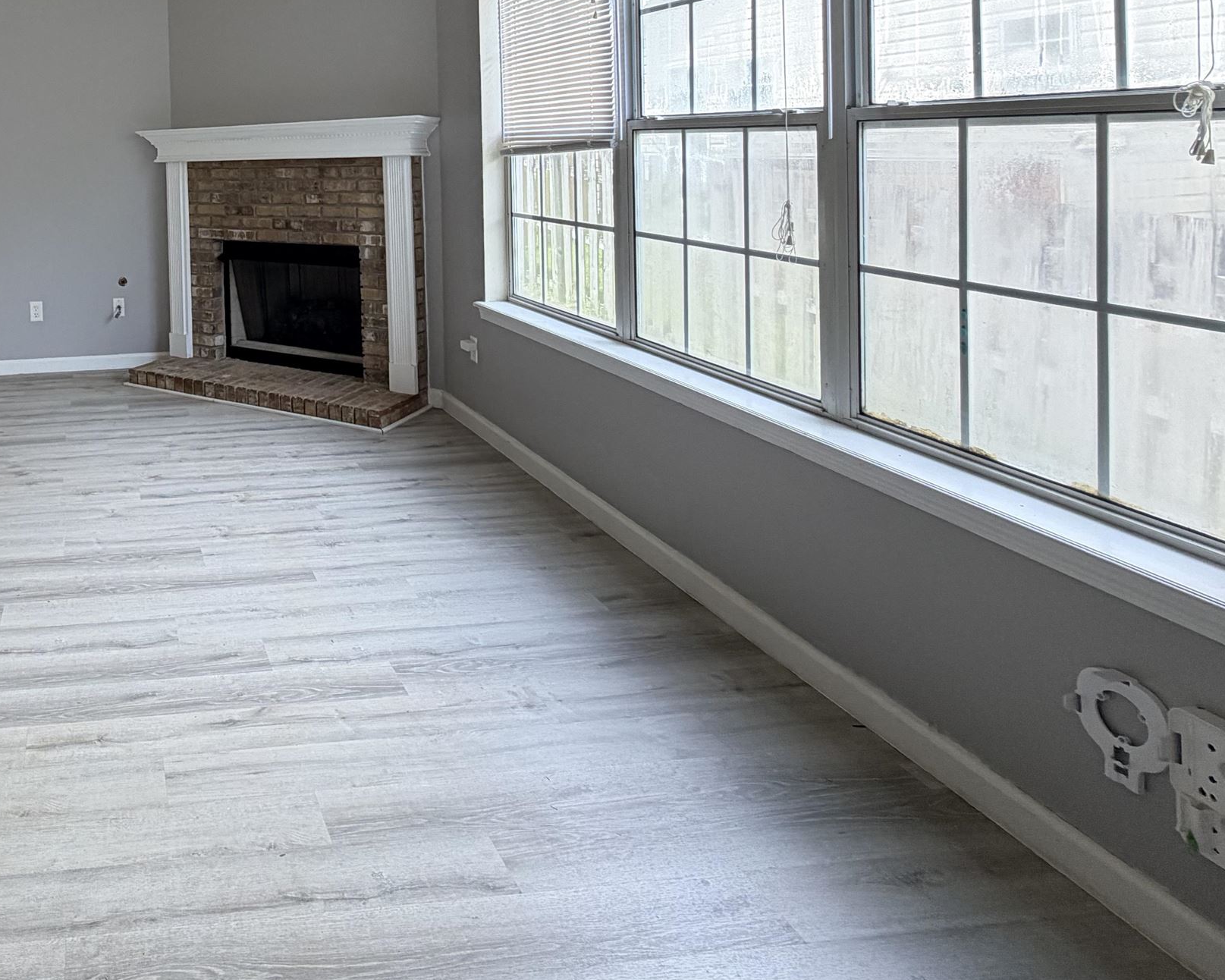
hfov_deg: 57.7
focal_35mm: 26
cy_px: 163
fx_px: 943
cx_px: 147
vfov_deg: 50.7
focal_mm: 2.22
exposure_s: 1/120
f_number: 2.2
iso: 64
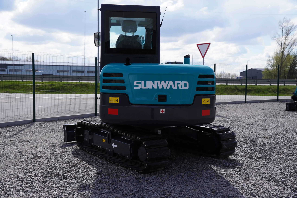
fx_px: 322
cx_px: 148
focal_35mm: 39
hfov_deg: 49.5
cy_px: 99
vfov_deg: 34.3
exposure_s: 1/1000
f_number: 4
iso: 100
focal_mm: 26
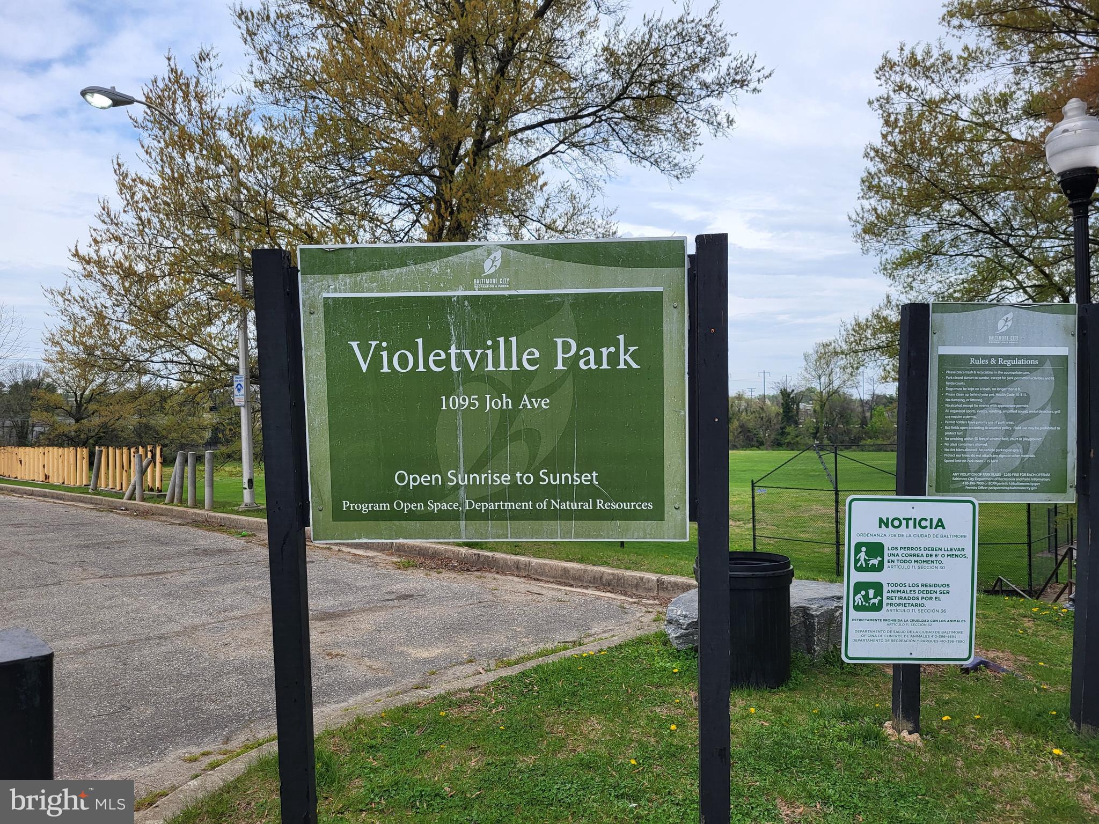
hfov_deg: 67.3
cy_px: 412
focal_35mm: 26
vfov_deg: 53.1
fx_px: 825
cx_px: 550
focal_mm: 5.4
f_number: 1.8
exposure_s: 1/1761
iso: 40
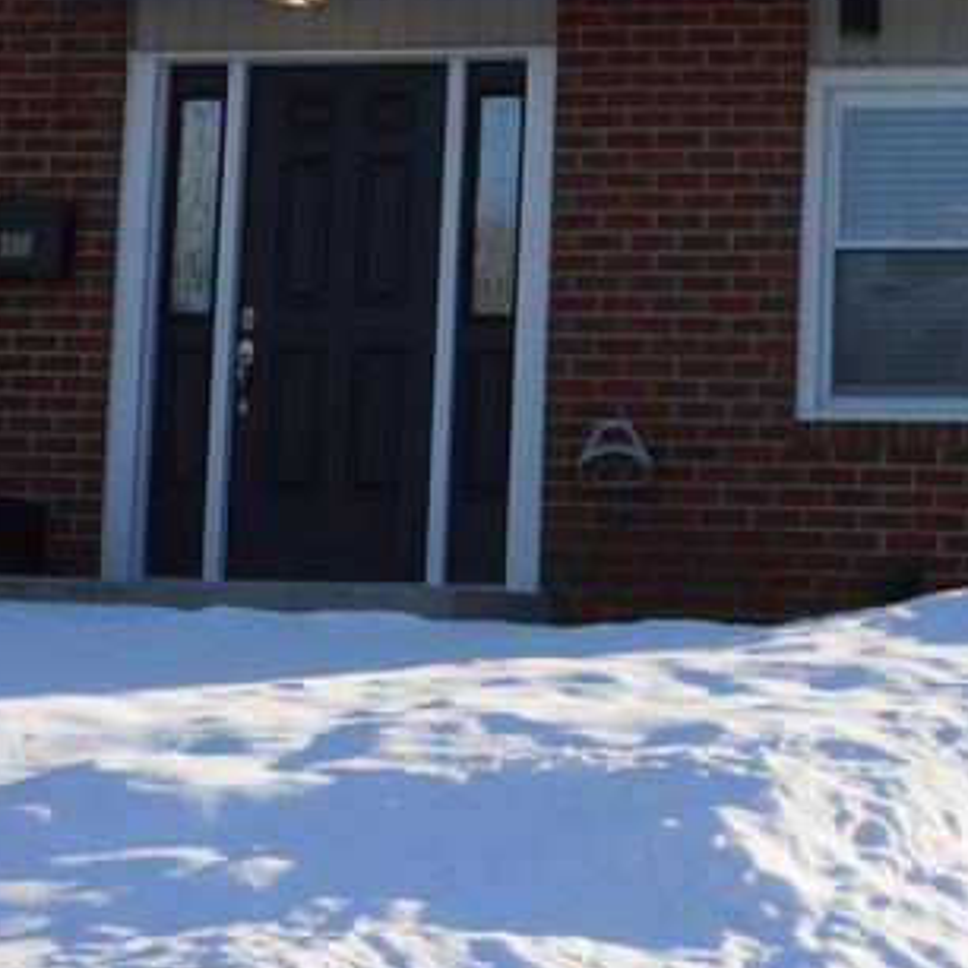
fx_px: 4366
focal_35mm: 138
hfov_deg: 12.6
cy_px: -76
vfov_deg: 12.5
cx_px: 683
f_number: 5
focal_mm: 23
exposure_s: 1/400
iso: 100
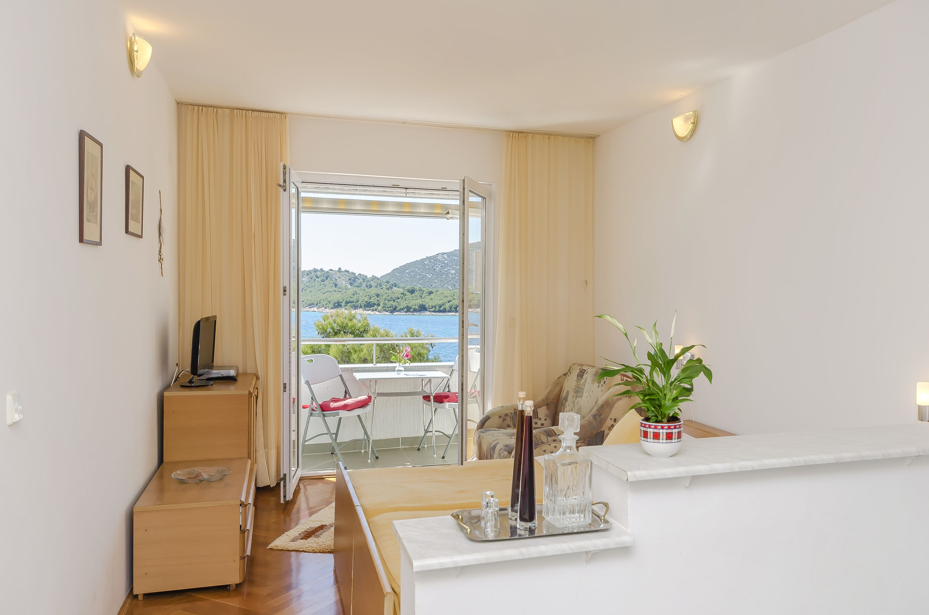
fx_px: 773
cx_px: 464
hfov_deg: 62.0
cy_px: 308
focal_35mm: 30
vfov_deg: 43.4
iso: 200
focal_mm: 20
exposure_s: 1/125
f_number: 8
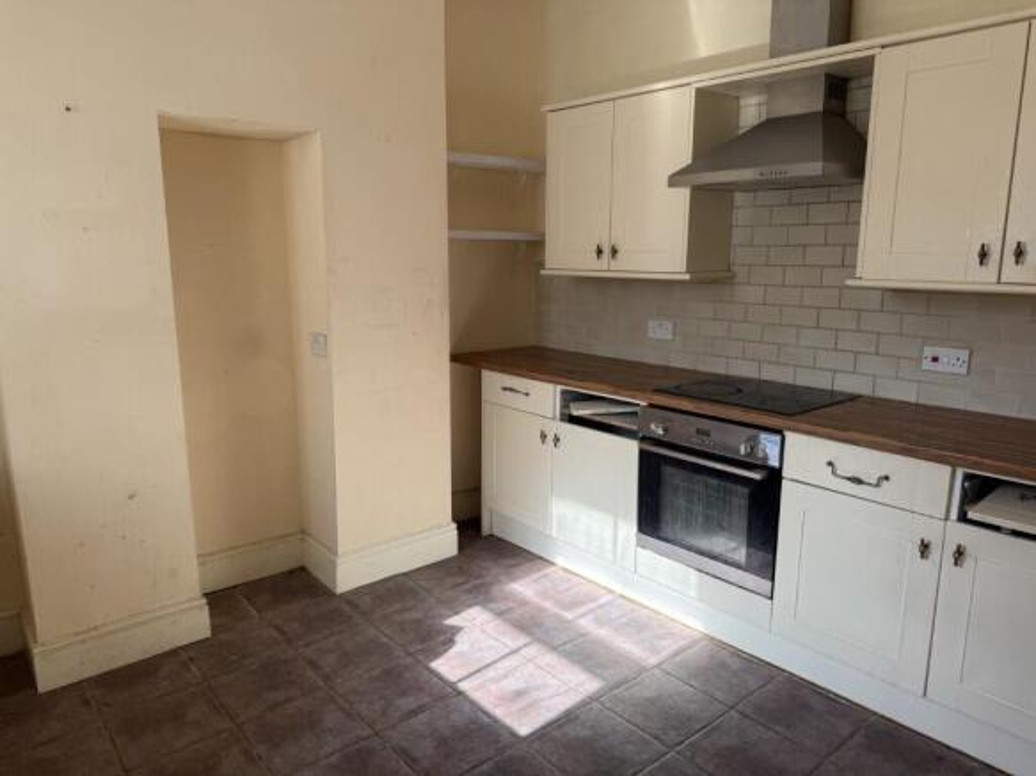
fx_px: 718
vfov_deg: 56.8
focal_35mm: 24
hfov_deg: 71.6
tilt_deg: -9.4
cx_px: 518
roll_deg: +0.1
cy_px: 388
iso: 64
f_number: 1.78
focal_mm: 6.76
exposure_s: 1/231
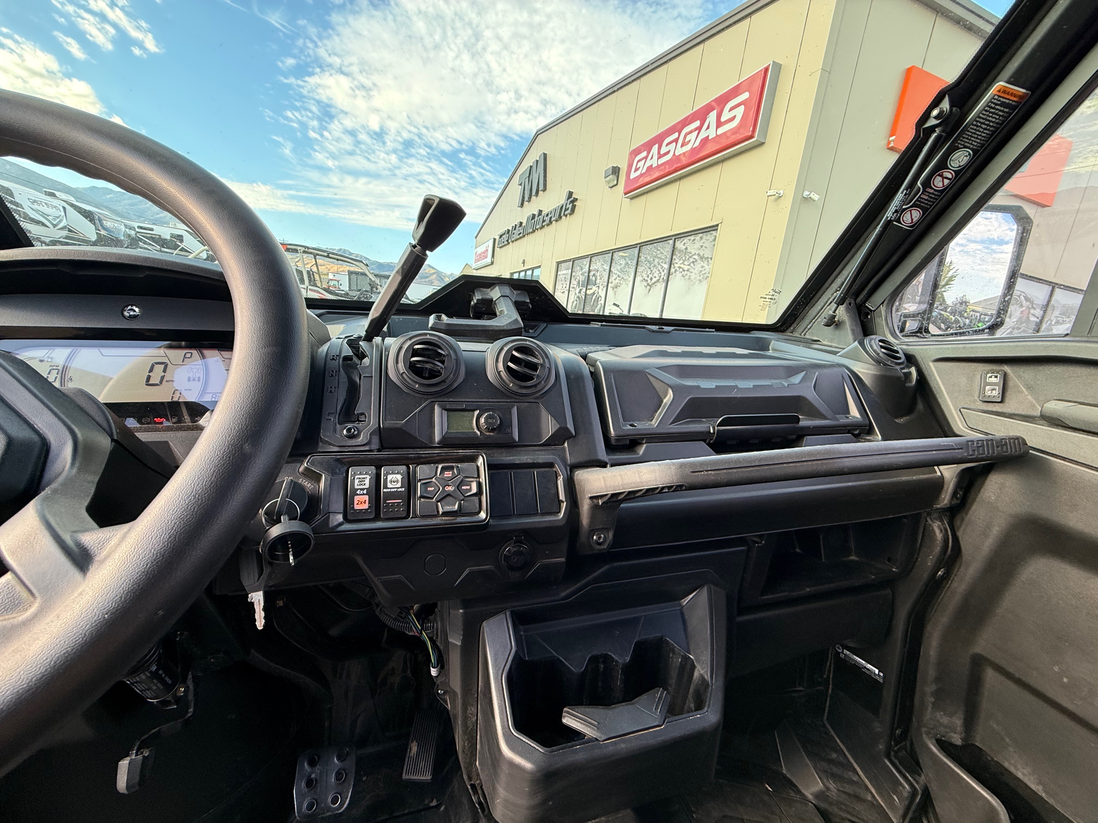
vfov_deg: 85.7
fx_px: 444
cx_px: 549
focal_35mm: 14
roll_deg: -7.6
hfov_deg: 102.1
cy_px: 412
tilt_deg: -12.1
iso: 80
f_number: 2.2
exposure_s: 1/100
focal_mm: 2.22
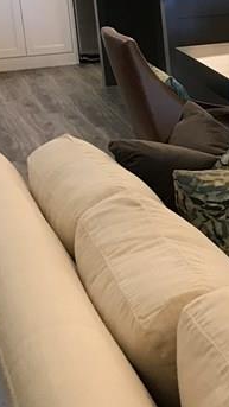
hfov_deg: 11.5
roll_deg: +1.3
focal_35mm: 91
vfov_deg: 23.3
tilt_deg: -13.7
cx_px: 501
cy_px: 142
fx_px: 982
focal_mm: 3.99
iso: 32
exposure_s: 1/24
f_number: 1.8
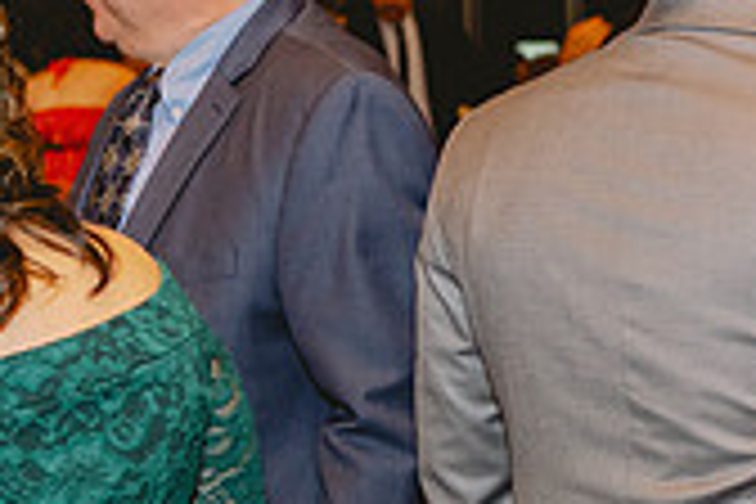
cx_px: 1156
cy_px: 353
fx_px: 2541
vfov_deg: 11.3
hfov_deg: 15.5
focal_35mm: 121
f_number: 2.8
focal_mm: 35
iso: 1600
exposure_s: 1/125
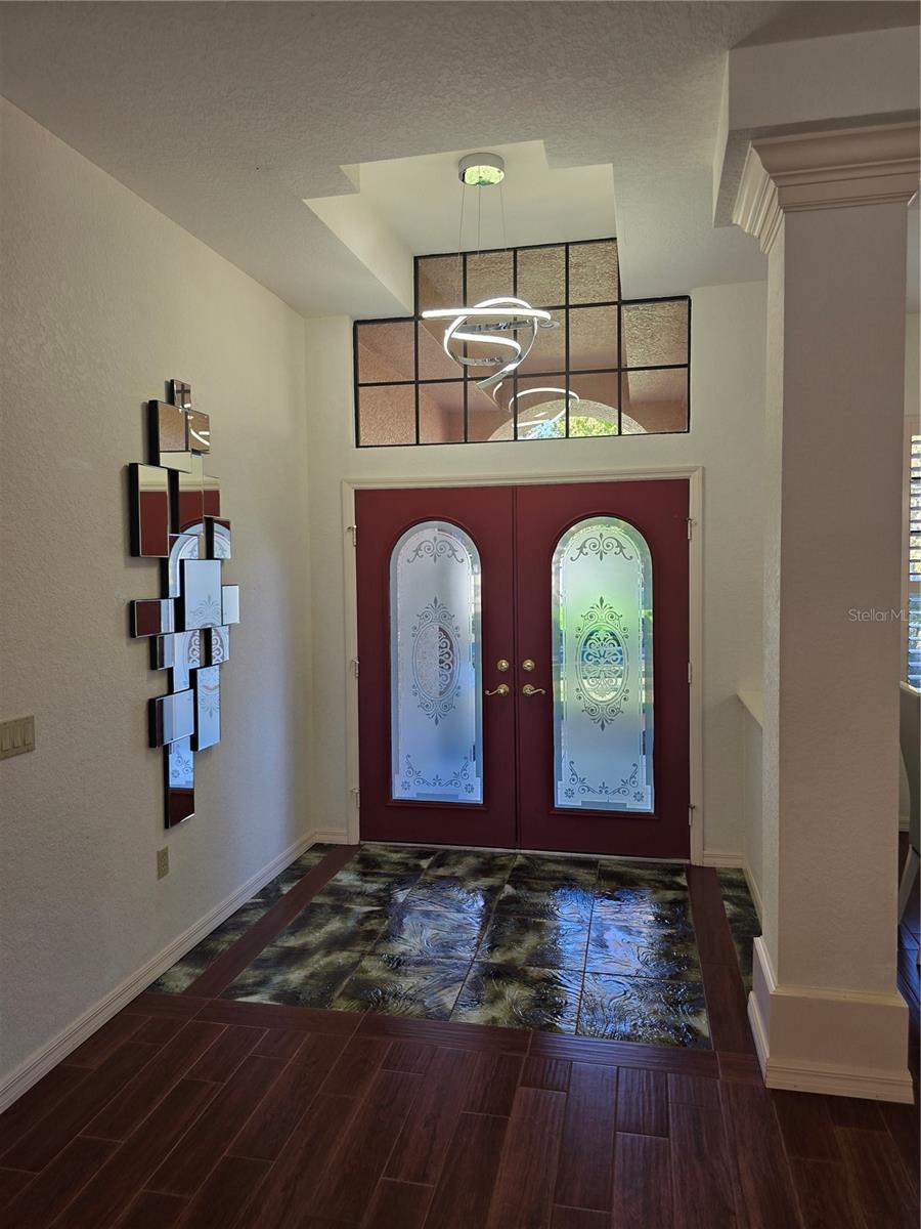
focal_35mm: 23
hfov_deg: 58.9
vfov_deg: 73.9
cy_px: 614
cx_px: 460
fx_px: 816
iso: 50
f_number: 1.7
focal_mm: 6.3
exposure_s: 1/120
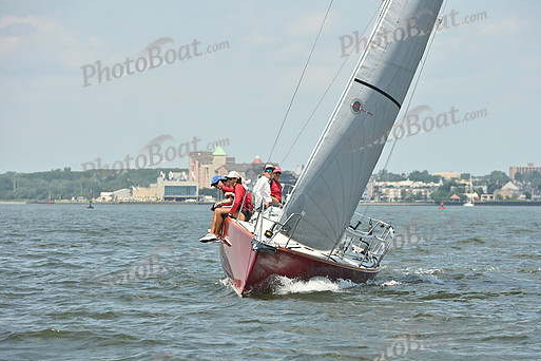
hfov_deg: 9.1
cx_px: 285
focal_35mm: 226
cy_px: 197
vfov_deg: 6.1
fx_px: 3396
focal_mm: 200
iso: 320
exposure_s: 1/1250
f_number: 9
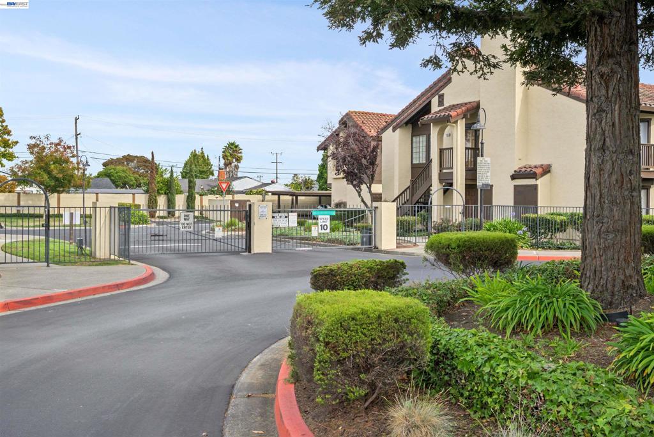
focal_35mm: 38
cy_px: 218
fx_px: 690
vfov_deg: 35.1
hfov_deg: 50.7
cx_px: 327
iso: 400
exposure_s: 1/640
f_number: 9
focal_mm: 25.5
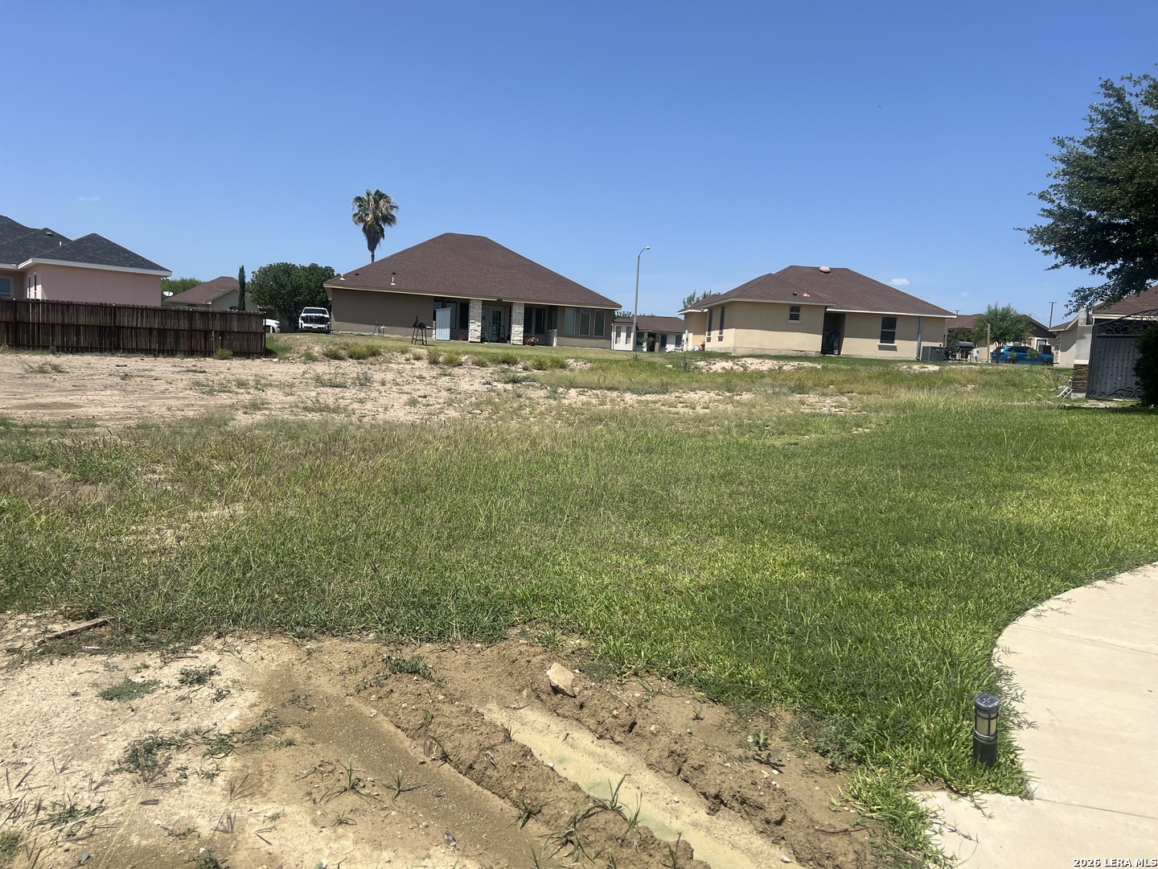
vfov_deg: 53.1
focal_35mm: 26
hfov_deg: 67.3
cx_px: 579
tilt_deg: -6.5
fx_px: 870
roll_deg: -3.5
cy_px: 434
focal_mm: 5.7
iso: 50
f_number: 1.5
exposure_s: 1/5587
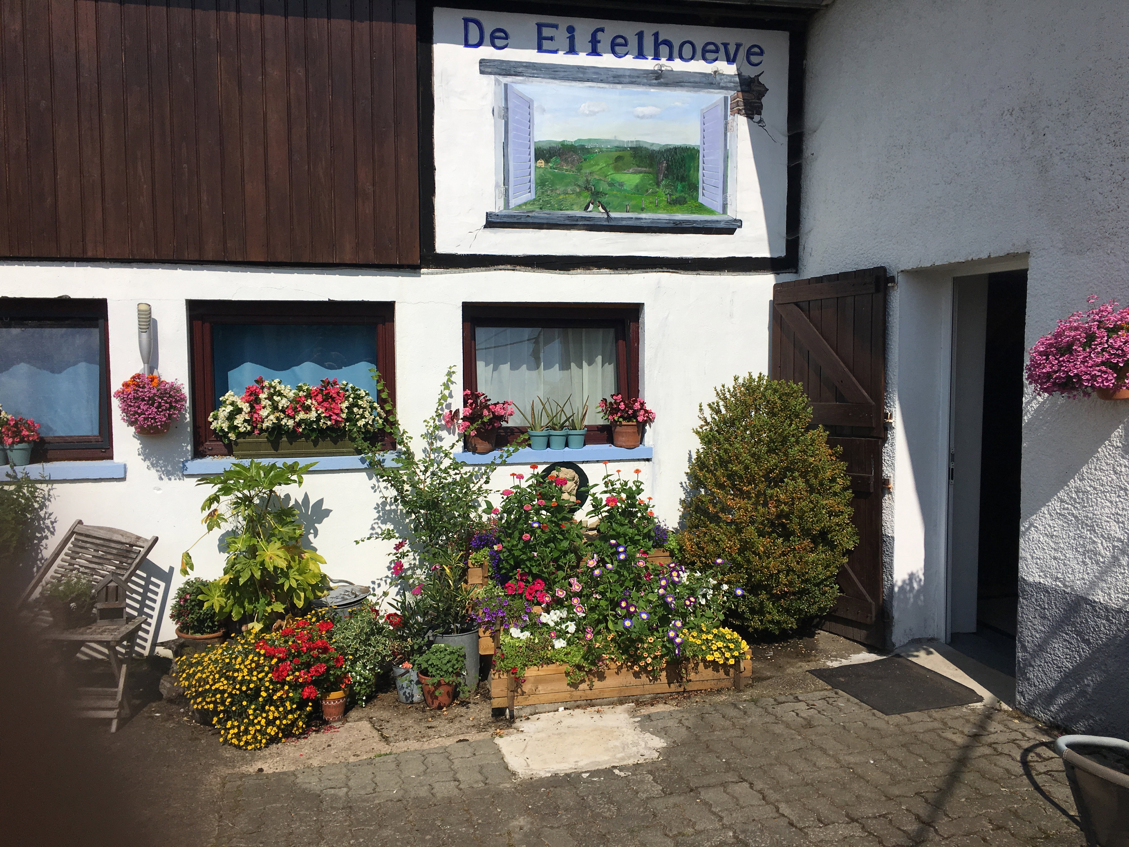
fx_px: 946
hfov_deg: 61.7
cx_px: 564
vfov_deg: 48.2
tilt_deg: -3.3
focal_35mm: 29
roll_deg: +0.8
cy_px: 424
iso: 25
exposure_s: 1/3846
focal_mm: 4.15
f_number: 2.2
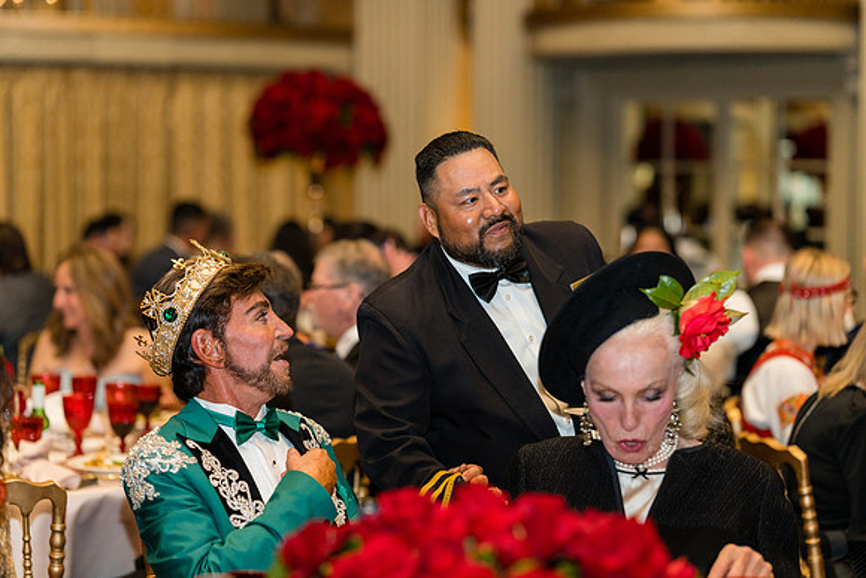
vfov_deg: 16.1
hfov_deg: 23.9
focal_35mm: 85
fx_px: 2045
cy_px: 289
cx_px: 433
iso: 1000
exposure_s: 1/200
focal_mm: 85
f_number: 2
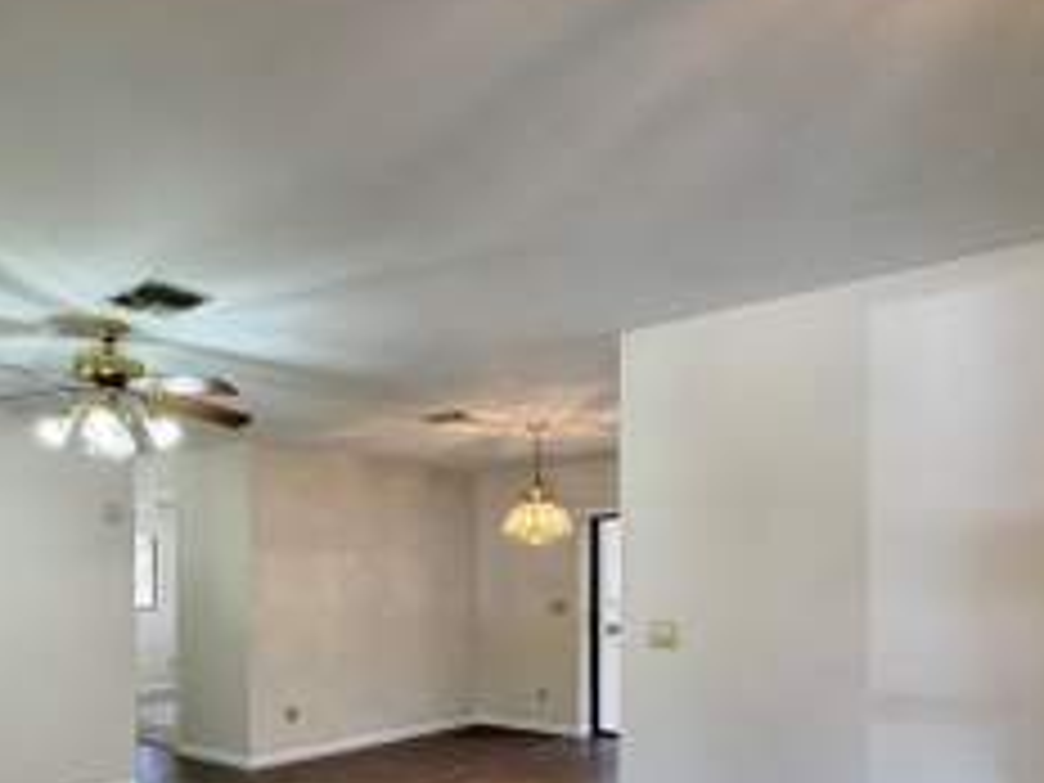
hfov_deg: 60.2
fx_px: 875
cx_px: 346
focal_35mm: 29
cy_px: 598
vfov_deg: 46.3
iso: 250
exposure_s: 1/120
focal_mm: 2.22
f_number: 2.2
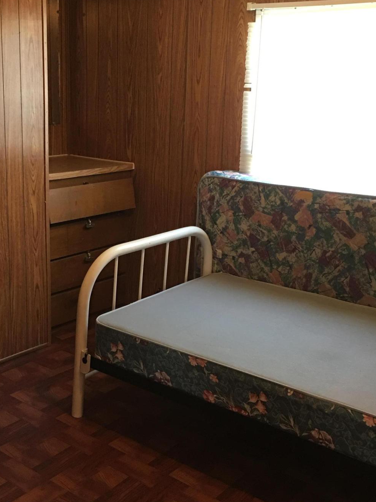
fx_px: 637
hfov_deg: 32.8
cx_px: 148
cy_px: 248
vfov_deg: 42.9
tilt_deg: -12.9
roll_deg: -1.7
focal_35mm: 44
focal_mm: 4.15
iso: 80
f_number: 2.2
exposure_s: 1/15
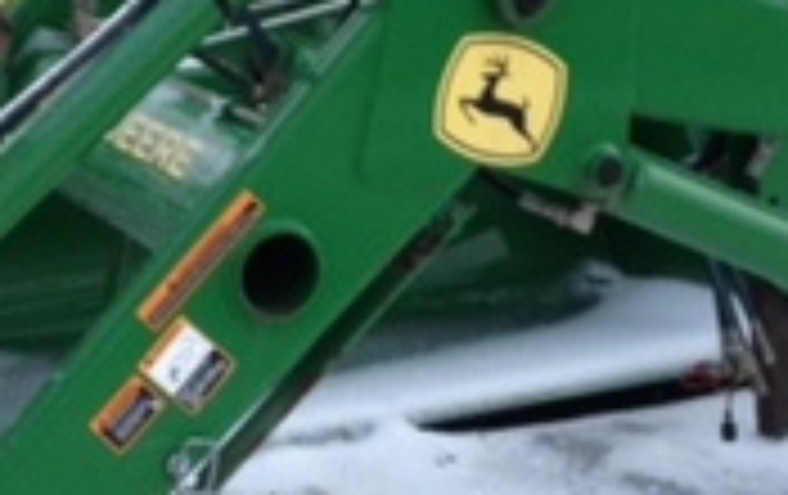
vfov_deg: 11.4
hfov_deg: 18.1
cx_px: 288
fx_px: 2474
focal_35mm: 115
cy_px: 243
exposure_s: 1/20
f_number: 2.4
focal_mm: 4.28
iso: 80
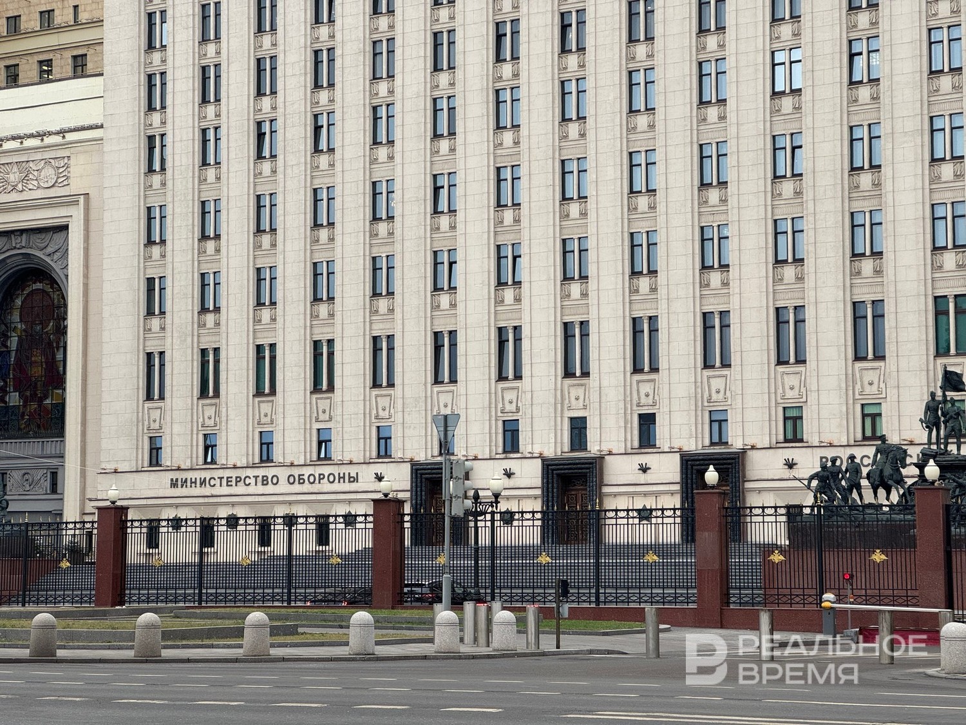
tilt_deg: +6.4
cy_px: 362
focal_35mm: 77
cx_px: 483
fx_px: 2149
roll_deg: +1.0
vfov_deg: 19.1
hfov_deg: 25.3
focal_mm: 9
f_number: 2.8
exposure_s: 1/99
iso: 64
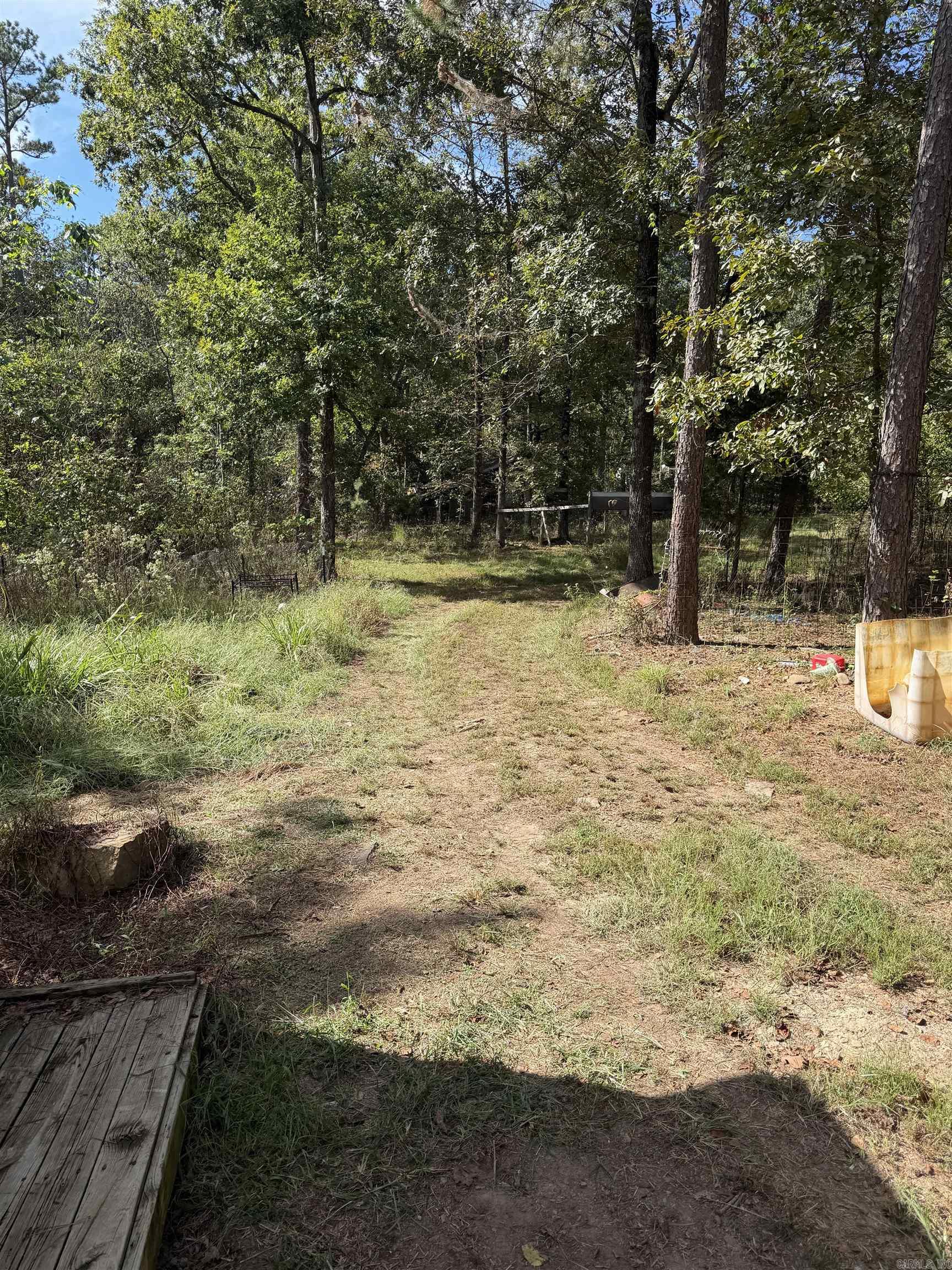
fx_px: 880
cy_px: 635
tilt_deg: -8.1
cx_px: 476
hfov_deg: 56.8
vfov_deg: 71.6
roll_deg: -1.8
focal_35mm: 24
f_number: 1.78
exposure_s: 1/1901
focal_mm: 6.76
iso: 80
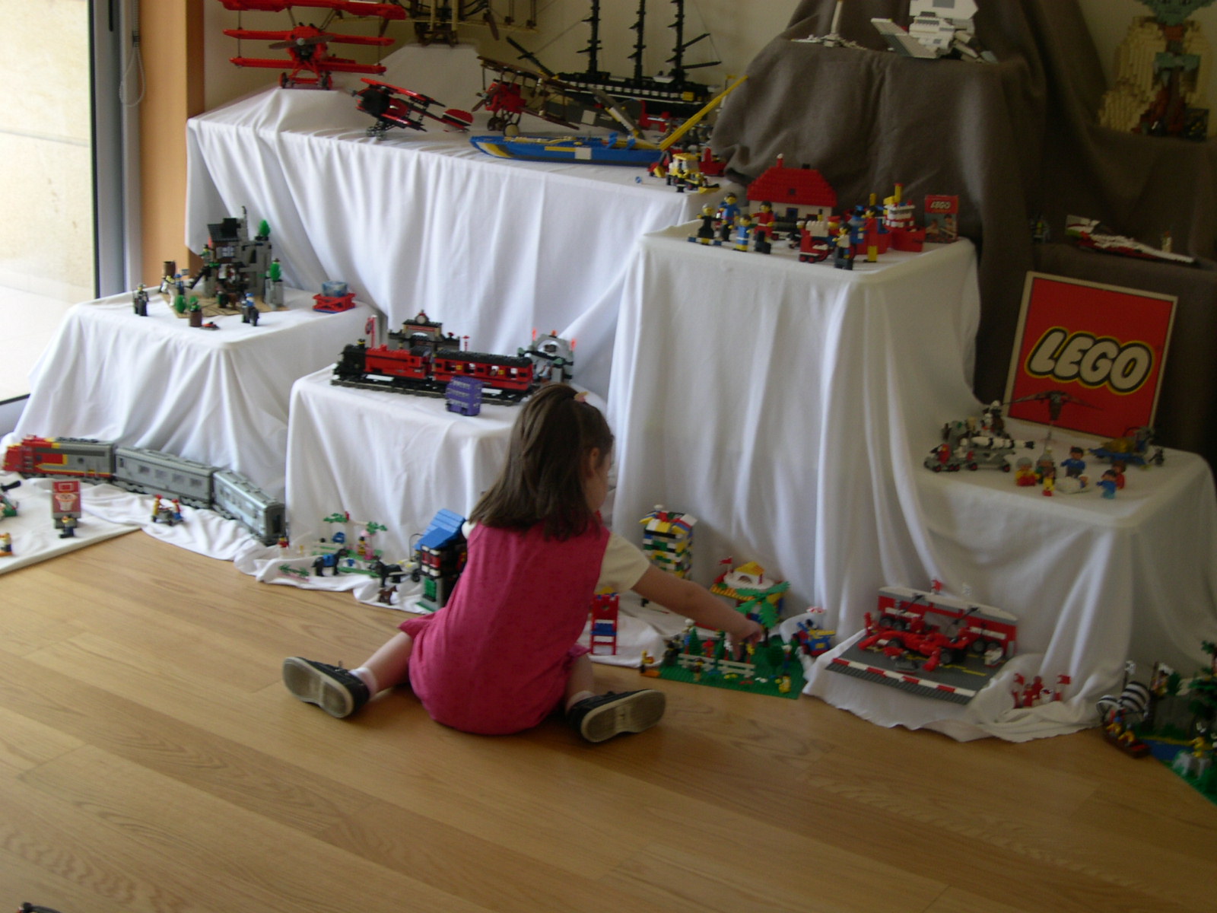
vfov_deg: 28.0
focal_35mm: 52
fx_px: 1828
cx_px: 608
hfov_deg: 36.8
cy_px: 456
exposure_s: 1/78.1
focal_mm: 11.1
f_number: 3.2
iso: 100
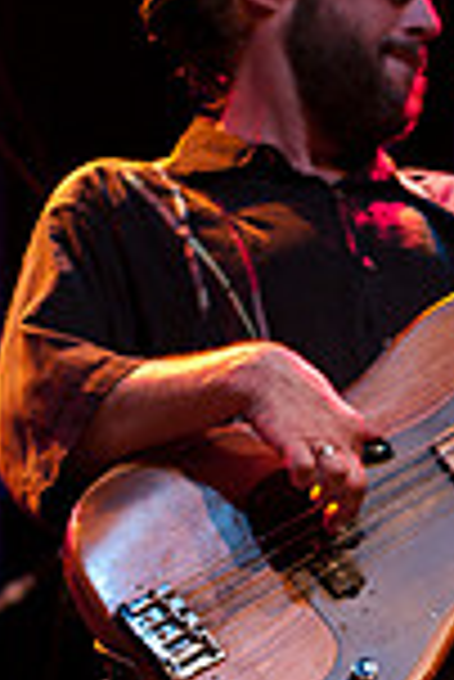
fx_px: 4208
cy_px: 378
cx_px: 551
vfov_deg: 9.2
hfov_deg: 6.1
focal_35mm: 223
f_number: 2.4
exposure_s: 1/45
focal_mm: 50
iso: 800
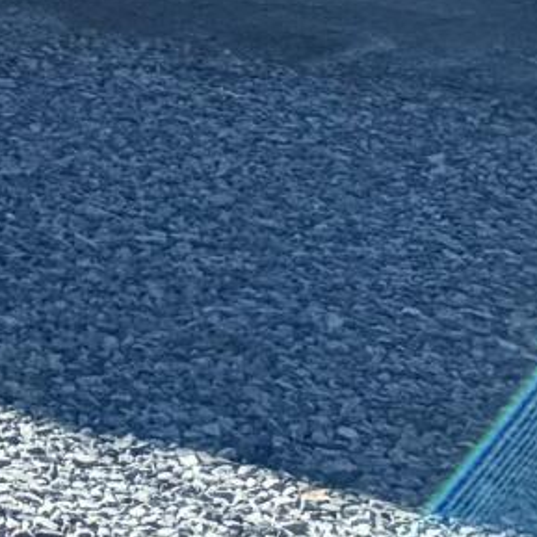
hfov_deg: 5.8
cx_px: -2089
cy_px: -1548
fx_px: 3861
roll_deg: -1.7
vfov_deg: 6.5
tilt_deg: +9.0
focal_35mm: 220
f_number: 1.78
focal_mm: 6.76
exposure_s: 1/4310
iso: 80
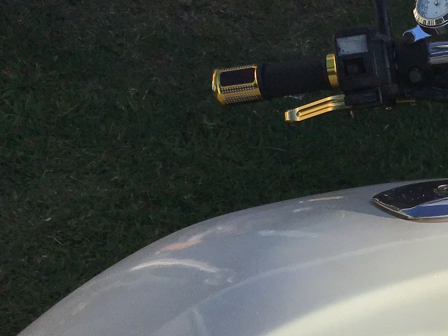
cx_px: 445
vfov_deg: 18.0
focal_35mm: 81
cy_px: 293
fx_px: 1048
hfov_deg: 23.2
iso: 25
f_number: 2.4
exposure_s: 1/1988
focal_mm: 3.3
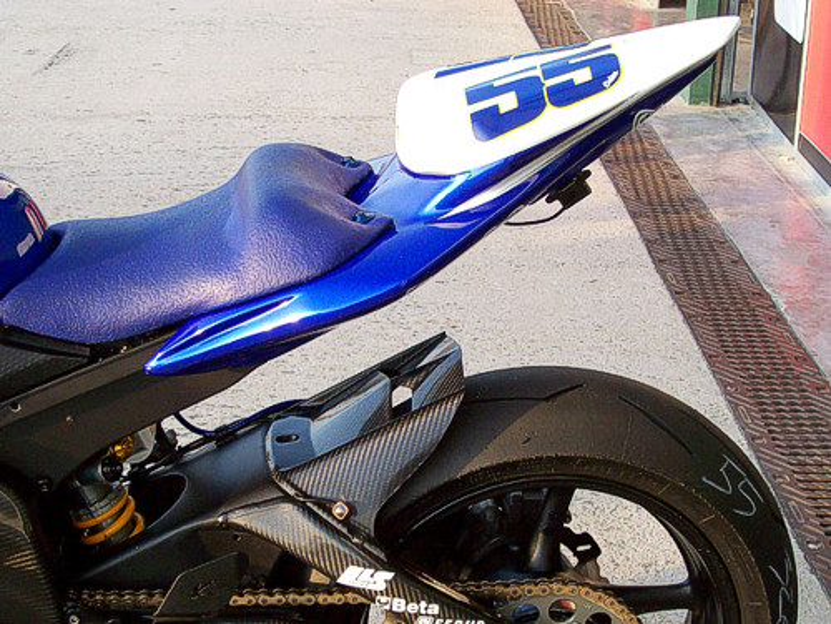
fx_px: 1200
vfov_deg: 29.1
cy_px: 312
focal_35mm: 50
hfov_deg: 38.2
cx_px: 416
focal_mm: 8.3
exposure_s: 1/30
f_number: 2.8
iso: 100
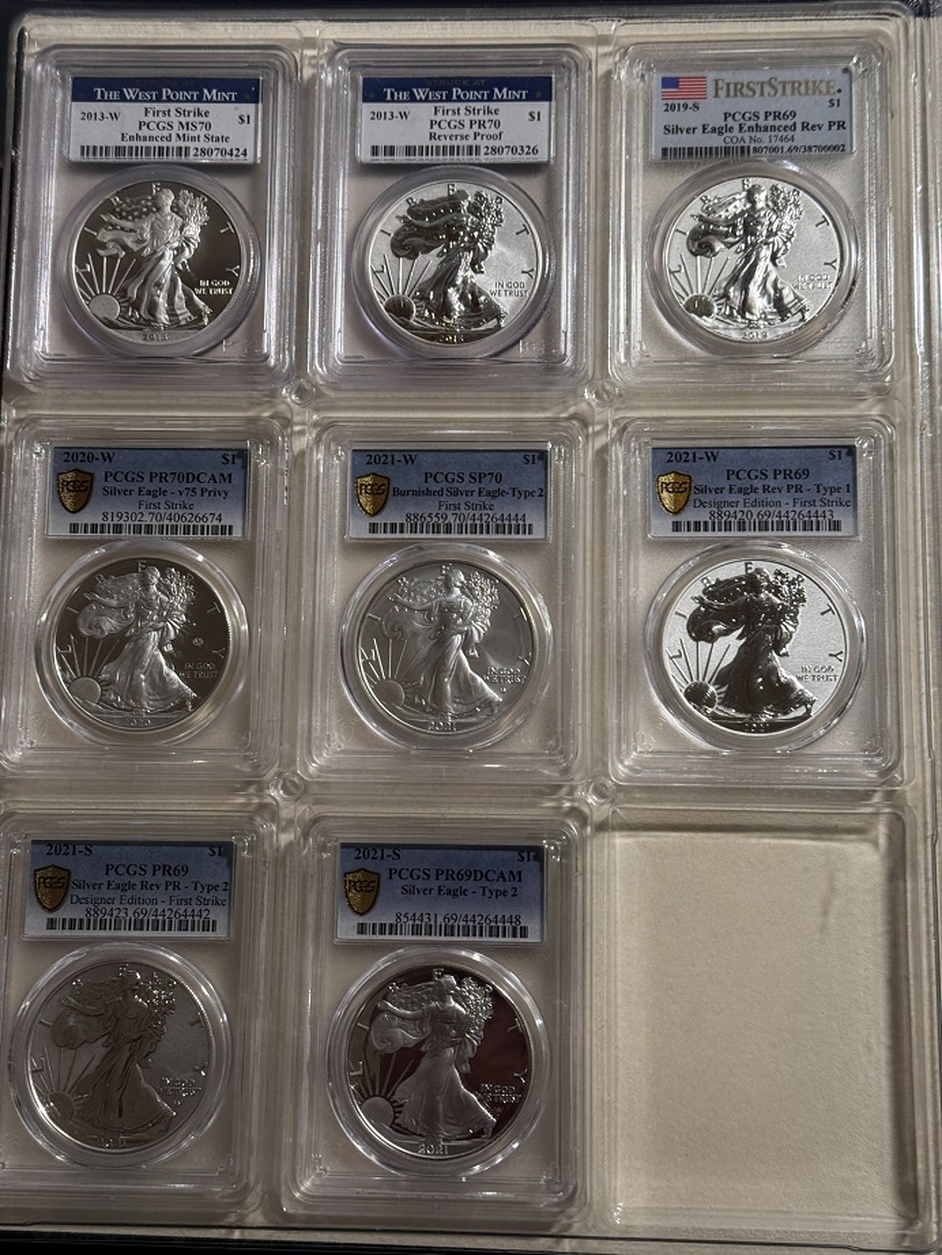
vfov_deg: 39.6
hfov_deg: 30.3
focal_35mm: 48
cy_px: 628
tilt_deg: -80.9
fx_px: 1741
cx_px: 471
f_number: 1.78
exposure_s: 1/60
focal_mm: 6.76
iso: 80
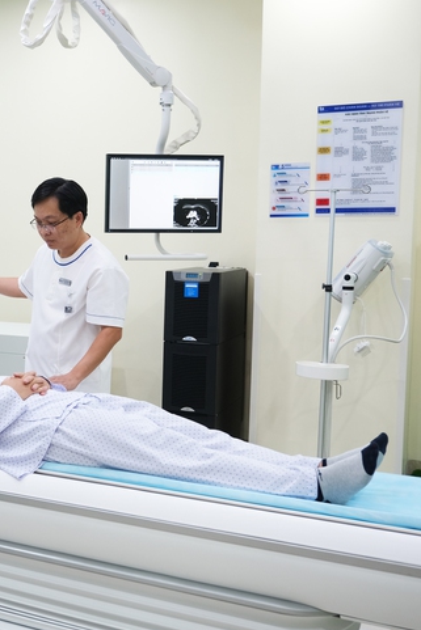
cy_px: 316
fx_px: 771
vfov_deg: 44.5
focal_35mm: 44
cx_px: -33
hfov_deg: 28.0
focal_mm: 19.2
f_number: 4
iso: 250
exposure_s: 1/27
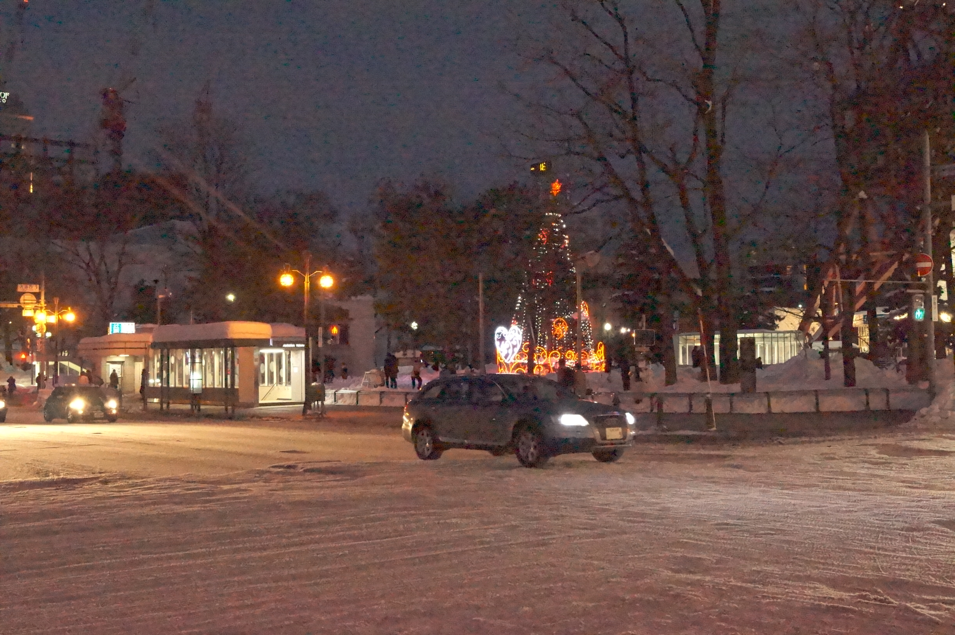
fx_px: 1113
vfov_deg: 31.8
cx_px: 478
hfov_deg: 46.4
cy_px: 318
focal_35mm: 42
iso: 16000
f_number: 7.1
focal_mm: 28
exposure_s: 1/200
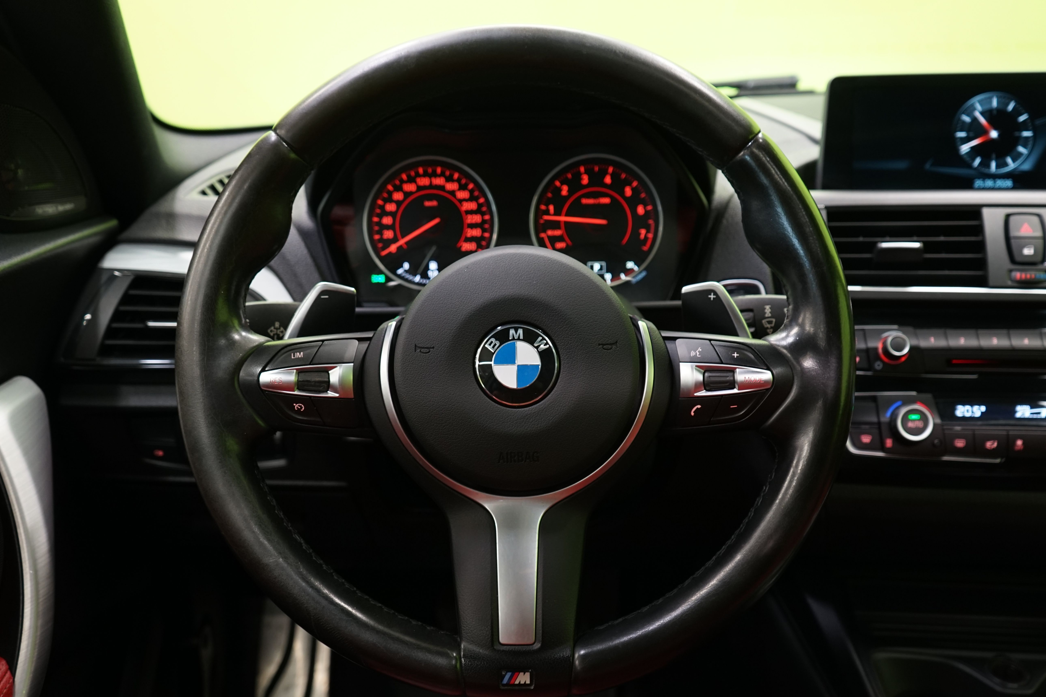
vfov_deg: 37.9
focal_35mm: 35
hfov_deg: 54.4
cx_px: 541
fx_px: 1017
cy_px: 347
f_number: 4.5
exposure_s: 1/10
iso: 800
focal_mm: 30
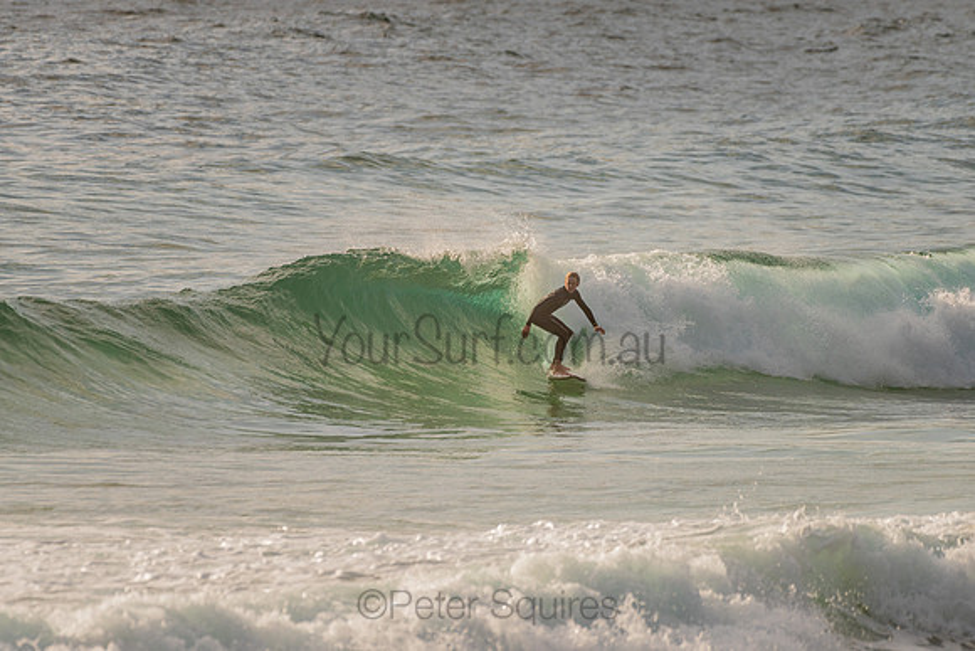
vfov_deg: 2.2
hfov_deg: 3.4
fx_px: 16602
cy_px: 316
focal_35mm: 613
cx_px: 476
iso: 140
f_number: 5.6
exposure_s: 1/2000
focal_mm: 500
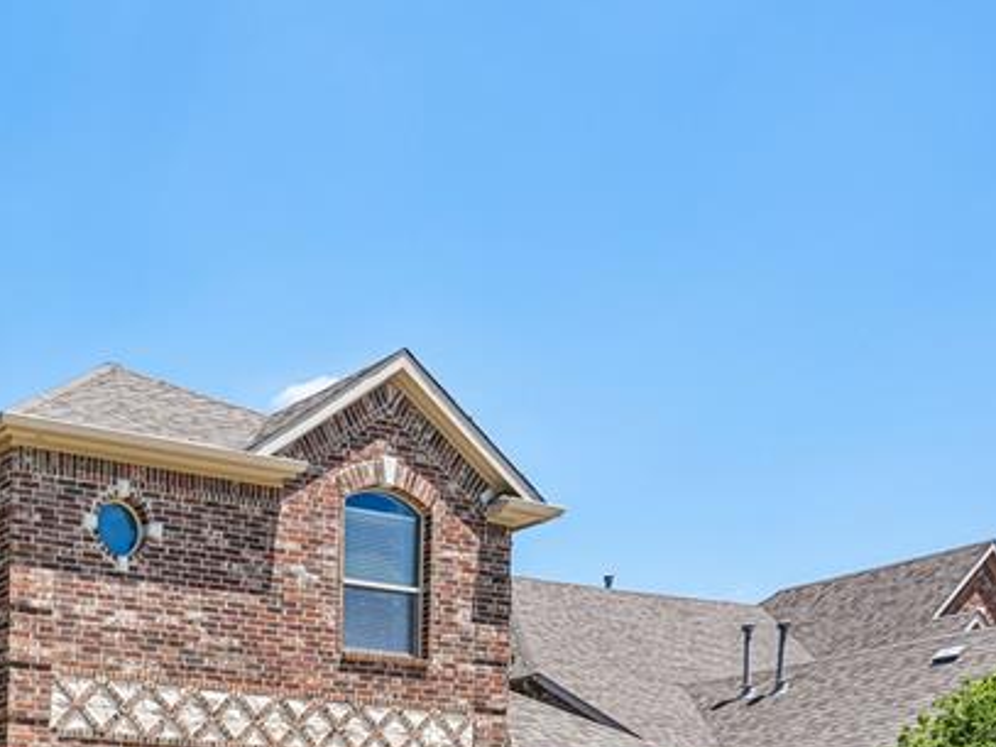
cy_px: 595
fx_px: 1323
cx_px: -164
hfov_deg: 34.2
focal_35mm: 46
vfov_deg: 30.7
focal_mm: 19
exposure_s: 1/200
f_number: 8
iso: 100
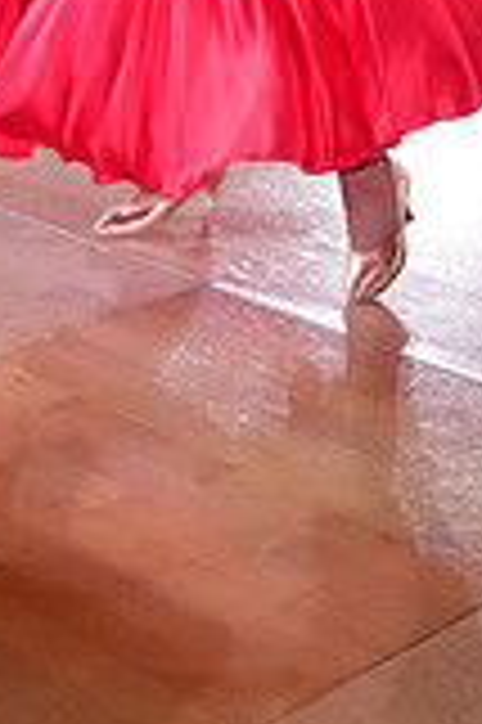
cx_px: 520
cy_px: -274
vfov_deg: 17.0
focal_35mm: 112
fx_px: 2254
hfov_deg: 12.0
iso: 4000
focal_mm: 31
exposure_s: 1/400
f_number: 4
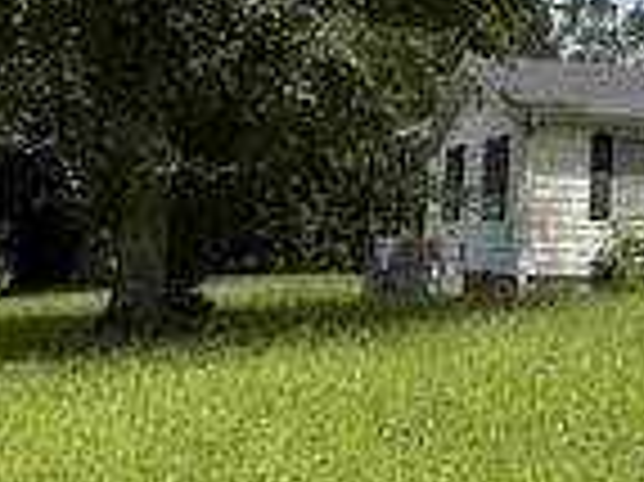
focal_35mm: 84
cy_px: 70
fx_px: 1561
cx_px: 892
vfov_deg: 17.3
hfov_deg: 20.7
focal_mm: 6.76
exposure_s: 1/6711
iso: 80
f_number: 1.78
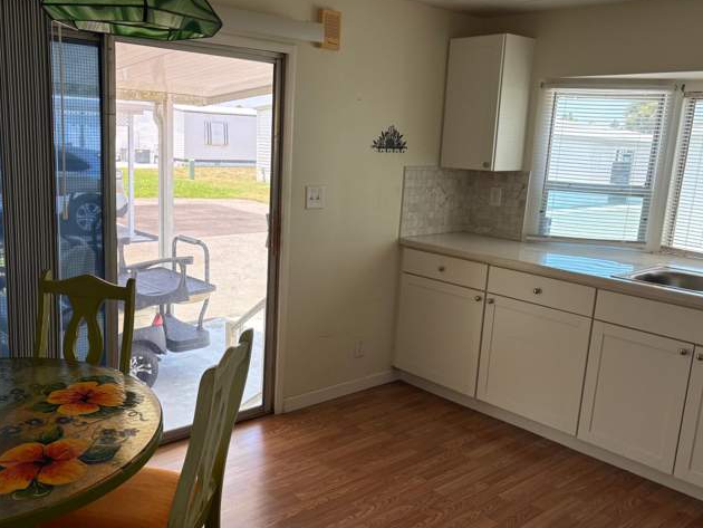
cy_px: 273
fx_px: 670
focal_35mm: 33
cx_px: 319
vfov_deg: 43.0
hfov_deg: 55.2
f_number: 1.6
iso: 64
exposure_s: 1/350
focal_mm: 5.96
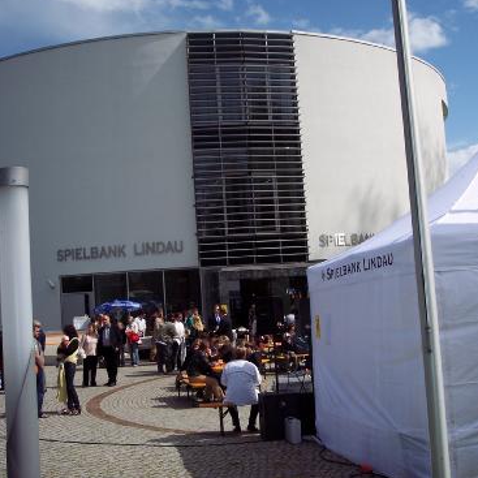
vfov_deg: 36.1
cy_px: 235
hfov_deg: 36.1
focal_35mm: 47
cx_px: 240
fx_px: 734
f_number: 5.6
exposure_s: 1/750
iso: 100
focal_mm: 8
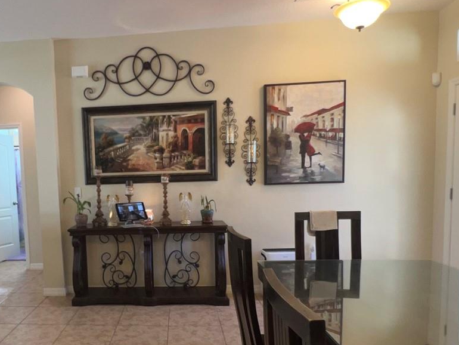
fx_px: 358
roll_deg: +2.3
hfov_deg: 62.9
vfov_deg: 51.0
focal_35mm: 27
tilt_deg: -6.0
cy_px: 208
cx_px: 138
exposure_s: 1/29
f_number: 1.8
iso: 25
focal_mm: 1.57
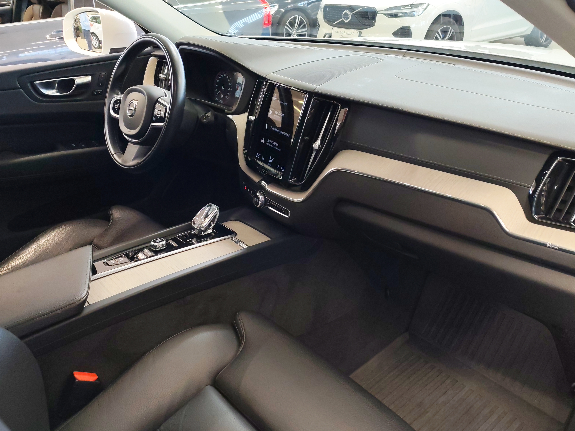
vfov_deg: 45.4
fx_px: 515
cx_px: 288
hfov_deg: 58.4
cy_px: 216
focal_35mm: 31
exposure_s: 1/100
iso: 1000
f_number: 1.9
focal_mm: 6.12
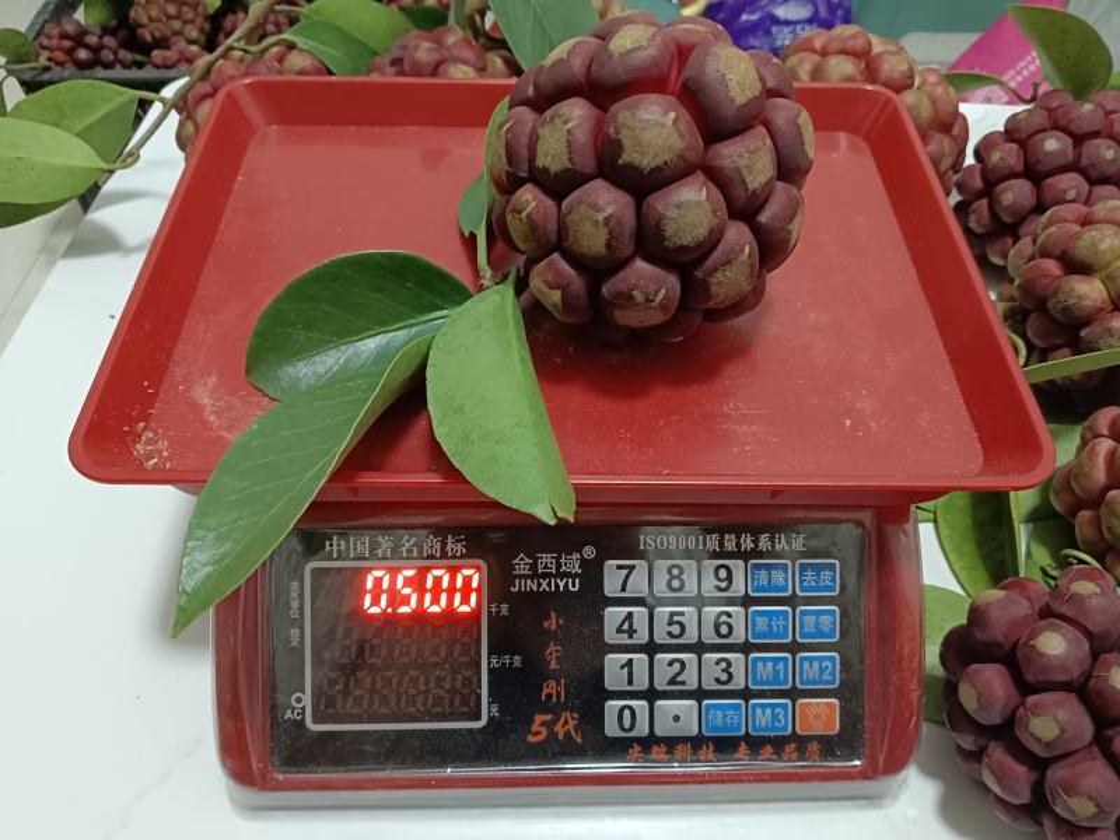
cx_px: 560
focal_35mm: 26
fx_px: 841
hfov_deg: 67.3
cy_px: 420
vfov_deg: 53.1
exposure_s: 1/16.7
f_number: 1.8
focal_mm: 4.05
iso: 2597
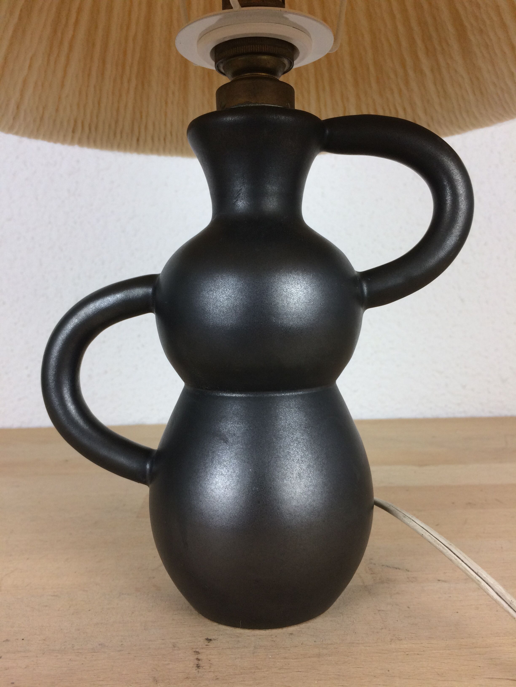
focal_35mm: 29
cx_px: 258
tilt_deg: -5.7
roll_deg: +2.8
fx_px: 576
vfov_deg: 61.7
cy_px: 344
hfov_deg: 48.2
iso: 64
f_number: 2.2
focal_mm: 4.15
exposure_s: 1/100
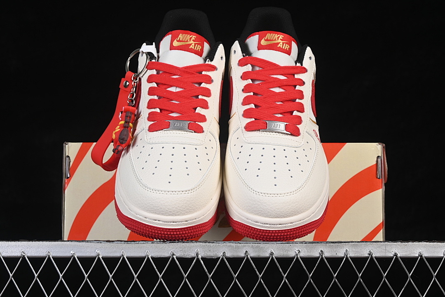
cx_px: 222
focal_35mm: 75
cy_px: 148
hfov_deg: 27.0
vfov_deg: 18.2
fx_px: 927
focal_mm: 50
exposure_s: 1/80
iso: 160
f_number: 8
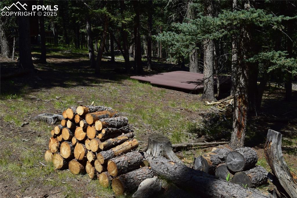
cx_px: 148
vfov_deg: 29.8
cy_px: 99
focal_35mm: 45
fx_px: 371
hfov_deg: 43.6
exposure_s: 1/500
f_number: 11
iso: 360
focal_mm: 30
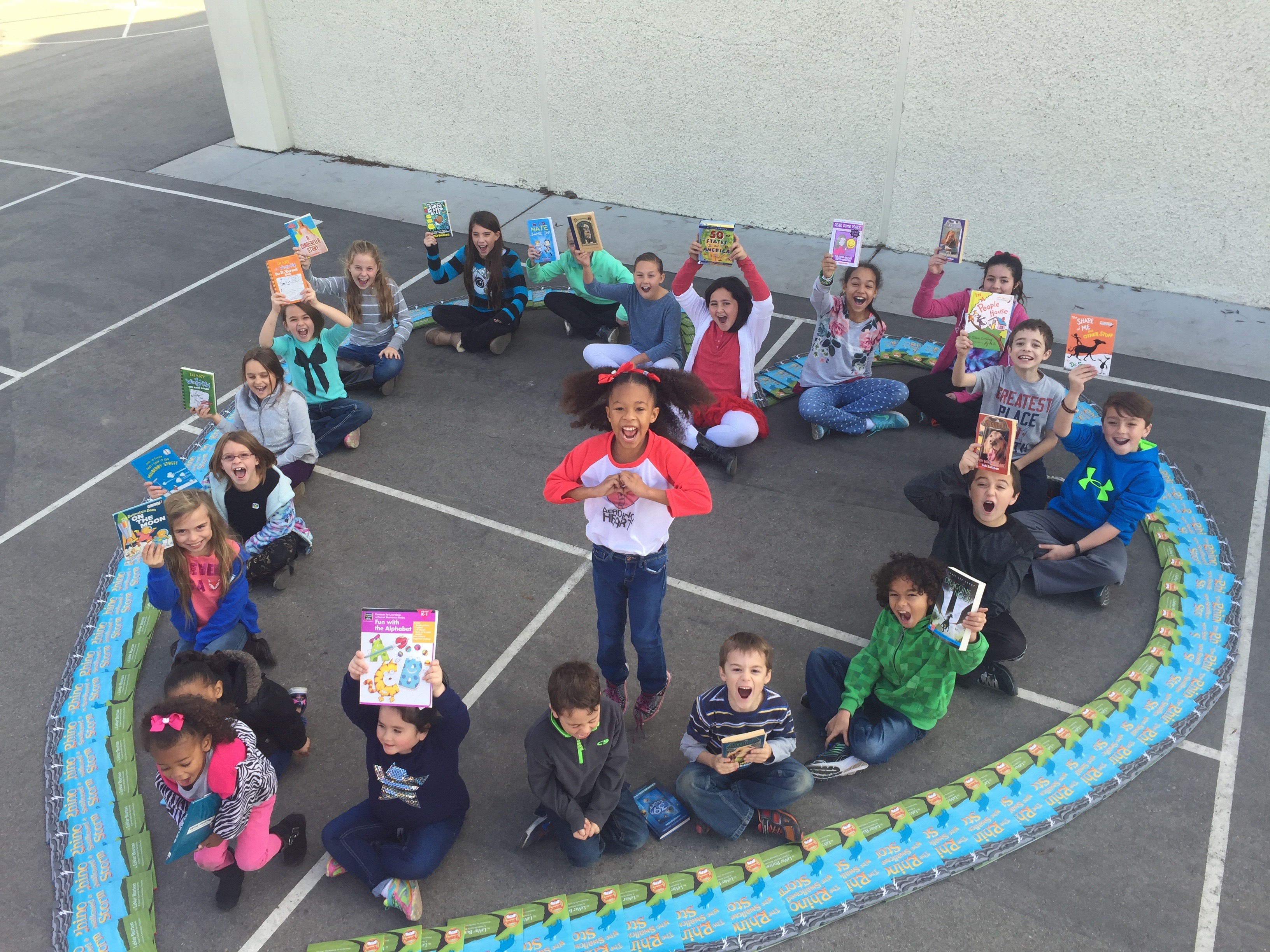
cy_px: 476
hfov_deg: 61.7
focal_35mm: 29
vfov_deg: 48.2
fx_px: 1064
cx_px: 635
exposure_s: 1/220
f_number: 2.2
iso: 32
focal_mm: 4.15
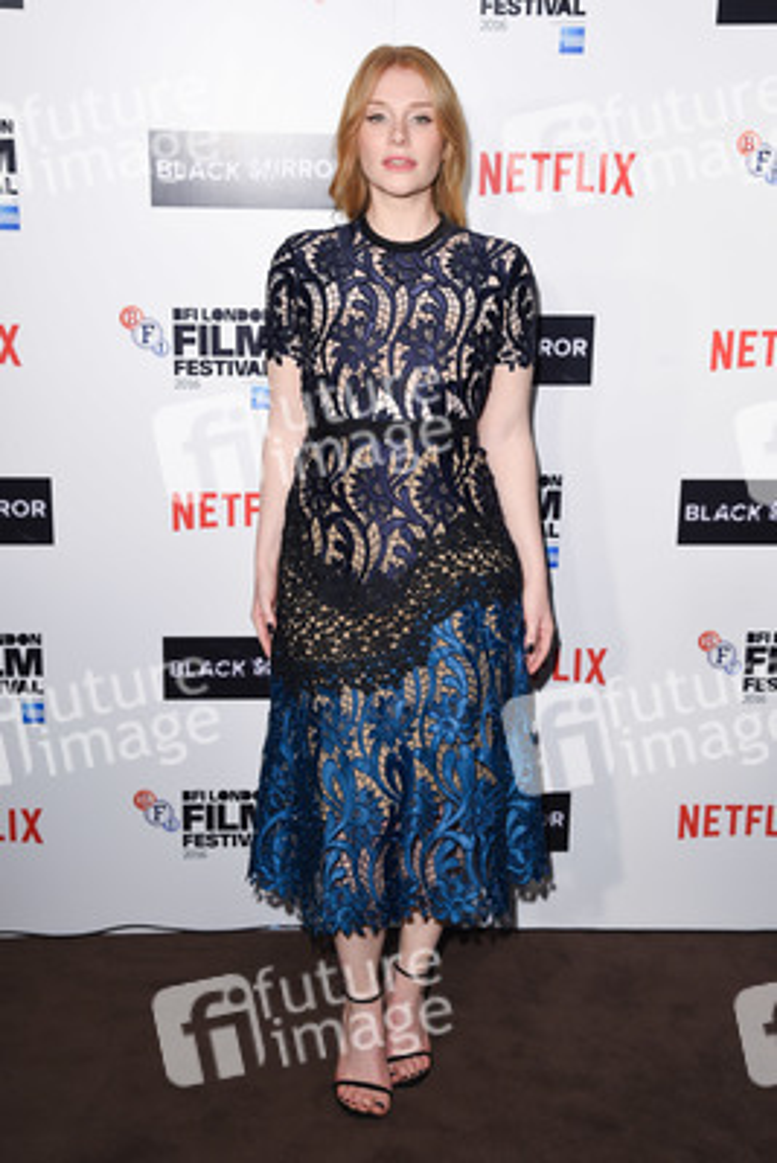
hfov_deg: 29.3
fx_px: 1488
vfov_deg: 42.7
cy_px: 582
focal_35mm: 46
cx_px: 388
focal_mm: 46
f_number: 5.6
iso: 640
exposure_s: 1/250
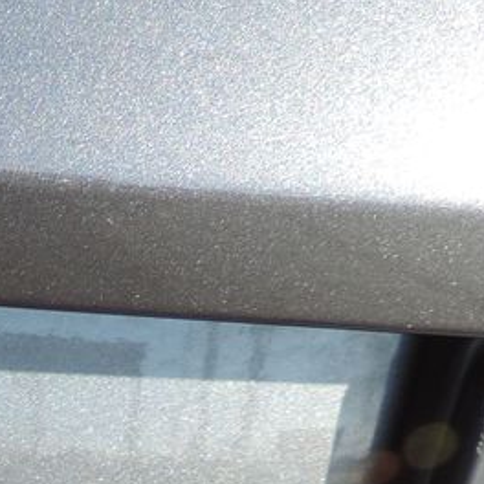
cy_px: 876
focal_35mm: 103
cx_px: -462
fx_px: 1629
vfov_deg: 14.7
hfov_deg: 14.3
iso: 80
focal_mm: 4.3
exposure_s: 1/320
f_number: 3
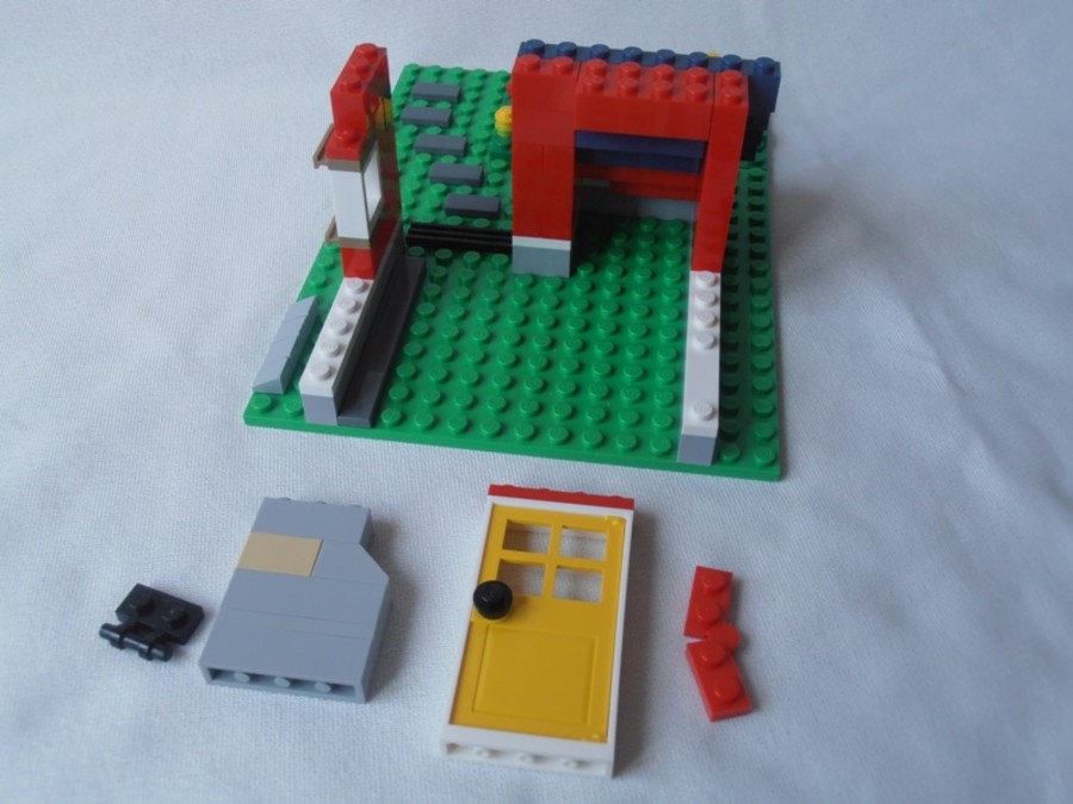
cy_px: 402
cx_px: 536
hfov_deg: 50.1
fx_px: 1147
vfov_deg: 38.7
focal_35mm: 37
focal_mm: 6.61
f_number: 3.9
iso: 80
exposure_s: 1/80
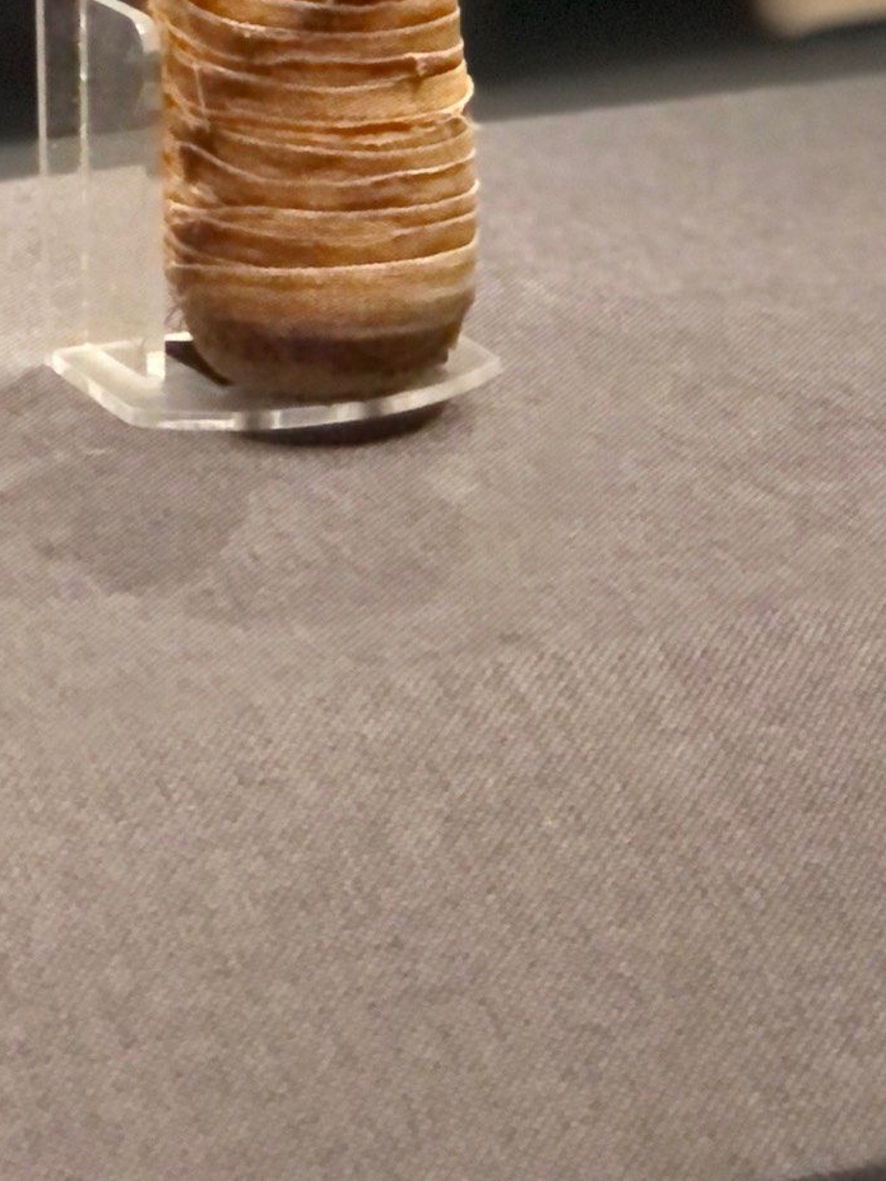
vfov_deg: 11.3
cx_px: 382
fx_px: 5731
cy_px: -511
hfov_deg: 8.8
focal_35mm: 168
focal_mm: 6.6
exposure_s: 1/31
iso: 1250
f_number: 2.8
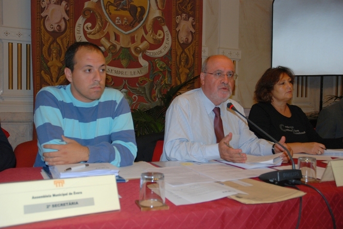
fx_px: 343
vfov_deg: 36.9
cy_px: 114
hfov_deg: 53.1
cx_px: 172
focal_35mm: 36
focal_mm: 24
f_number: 3.8
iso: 250
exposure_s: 1/60
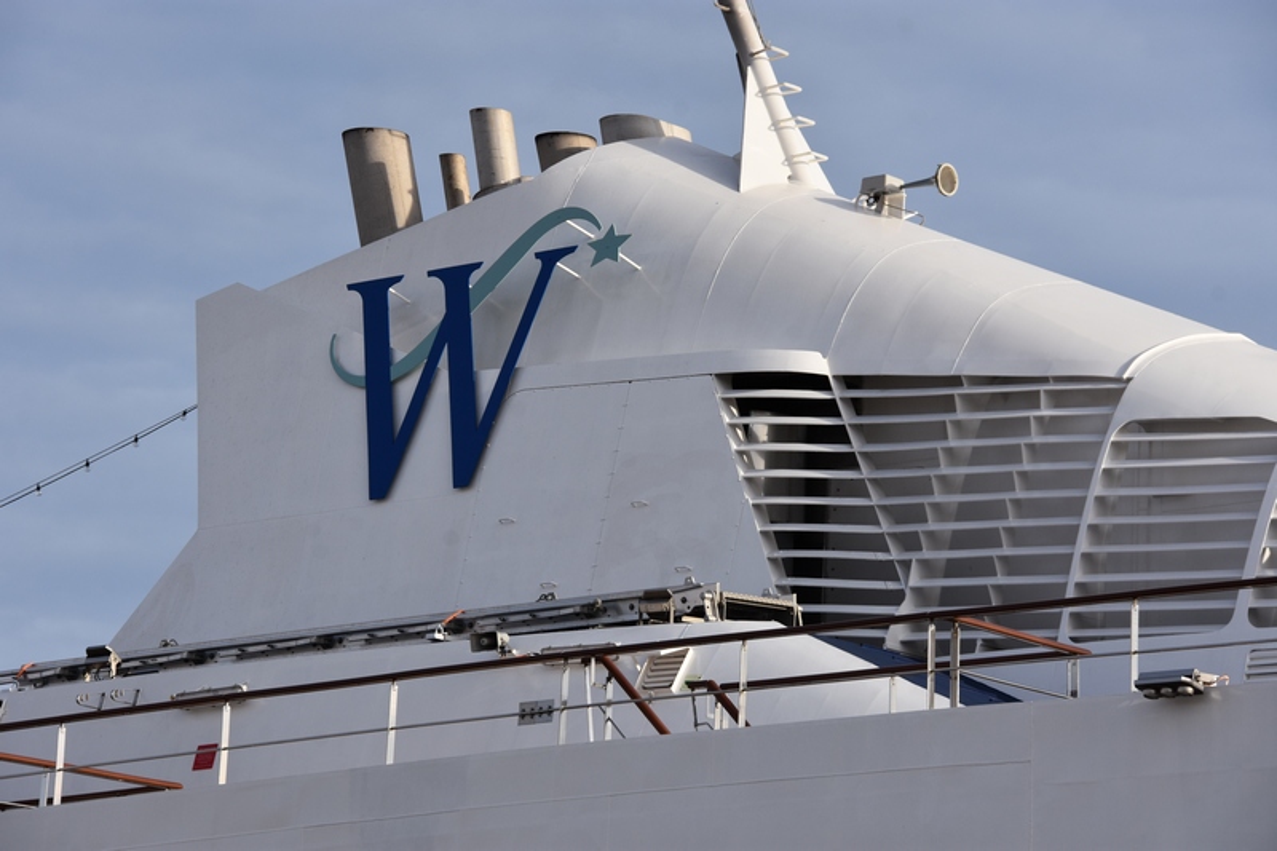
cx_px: 638
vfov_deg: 8.2
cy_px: 426
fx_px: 5958
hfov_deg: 12.2
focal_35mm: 168
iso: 200
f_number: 8
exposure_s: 1/500
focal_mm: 112
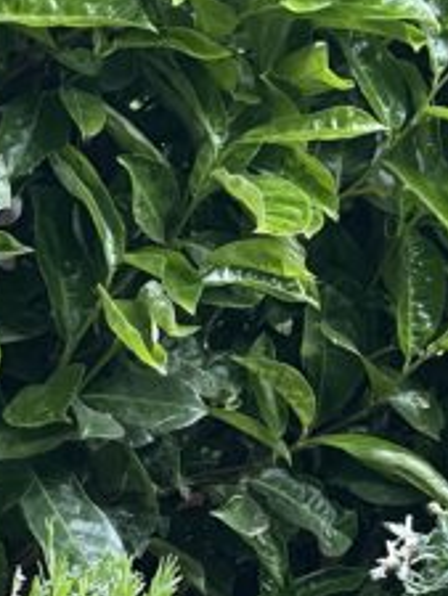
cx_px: 893
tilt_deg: -6.3
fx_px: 4086
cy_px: 323
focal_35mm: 237
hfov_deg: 6.1
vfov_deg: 8.3
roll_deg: +1.6
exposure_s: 1/99
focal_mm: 6
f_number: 2
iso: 100
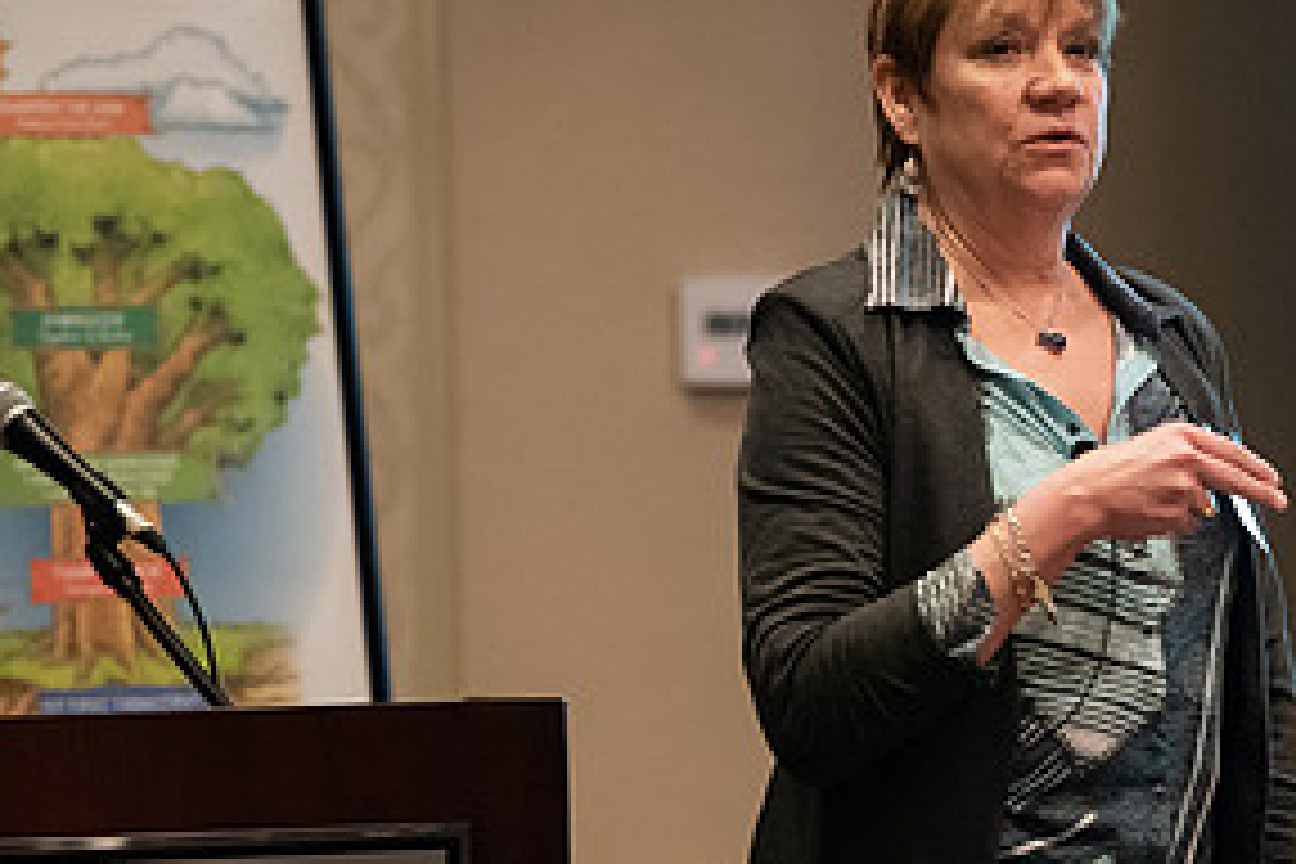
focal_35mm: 363
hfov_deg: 5.7
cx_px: 1040
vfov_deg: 3.8
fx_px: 13067
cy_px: 578
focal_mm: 180
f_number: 2.8
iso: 5000
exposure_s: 1/200
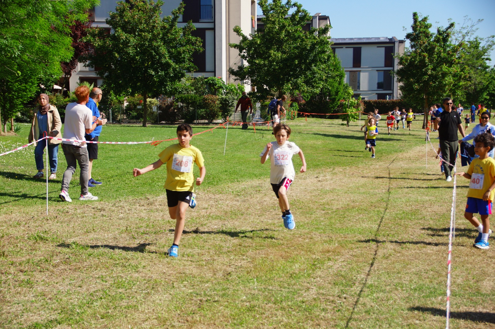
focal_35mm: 68
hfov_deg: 29.9
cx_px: 248
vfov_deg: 20.1
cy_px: 164
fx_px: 927
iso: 125
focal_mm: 45
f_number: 4.5
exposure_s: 1/640
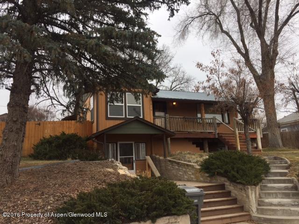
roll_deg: +2.7
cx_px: 150
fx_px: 250
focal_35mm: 29
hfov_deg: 61.7
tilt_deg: +11.3
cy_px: 112
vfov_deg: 48.2
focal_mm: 4.15
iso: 32
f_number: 2.2
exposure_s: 1/324
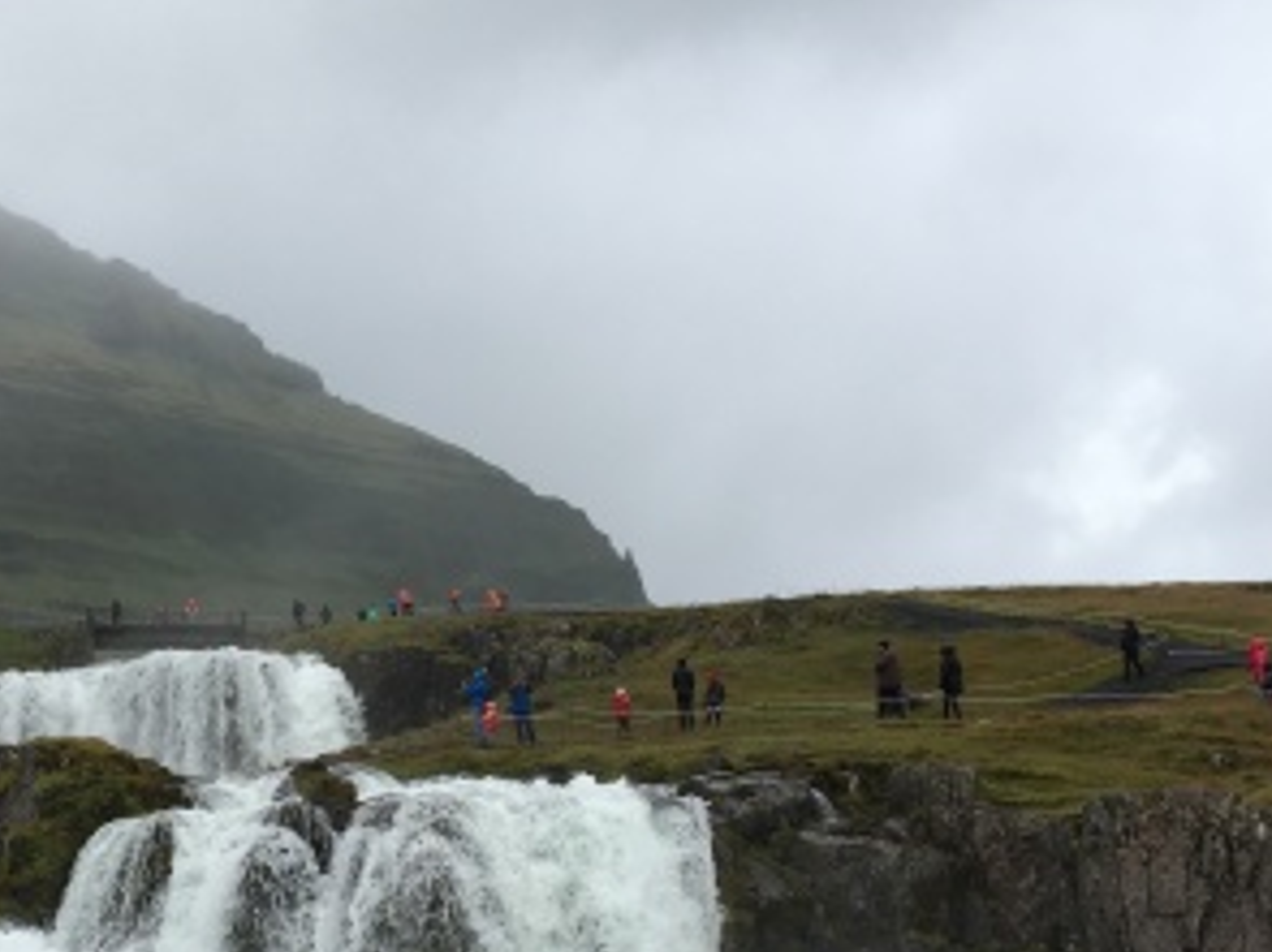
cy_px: 659
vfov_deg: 26.8
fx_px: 1983
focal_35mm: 54
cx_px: 321
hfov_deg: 34.8
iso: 25
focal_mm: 4.15
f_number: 2.2
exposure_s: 1/686
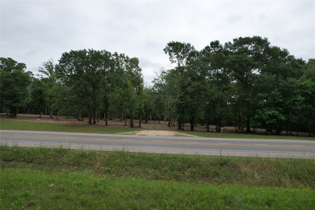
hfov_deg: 78.6
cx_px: 158
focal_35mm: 22
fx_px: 192
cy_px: 105
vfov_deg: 57.2
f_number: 2.8
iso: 100
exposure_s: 1/350
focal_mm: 8.38
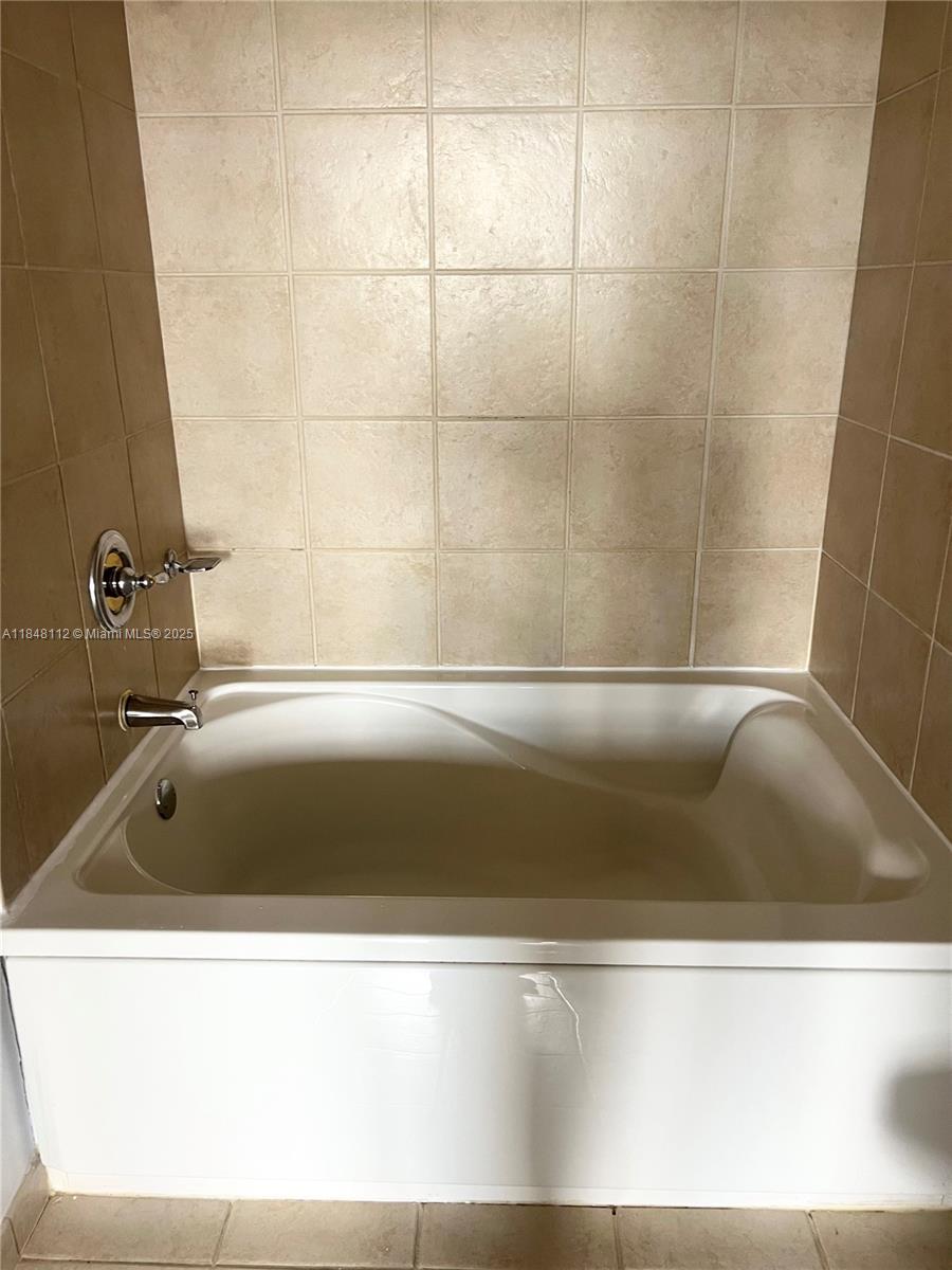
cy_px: 635
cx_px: 476
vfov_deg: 67.3
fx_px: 953
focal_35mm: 26
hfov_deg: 53.1
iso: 160
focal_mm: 5.7
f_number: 1.5
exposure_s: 1/60
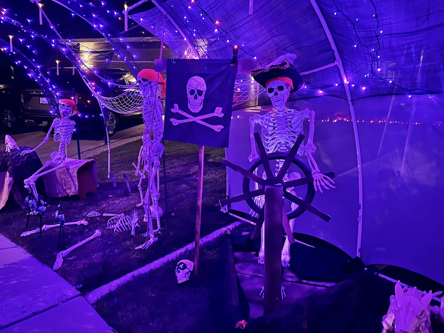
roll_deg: -3.2
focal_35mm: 25
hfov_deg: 69.4
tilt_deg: -11.2
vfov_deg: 54.9
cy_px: 162
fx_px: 321
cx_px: 223
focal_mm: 6.86
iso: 2500
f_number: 1.78
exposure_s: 1/15
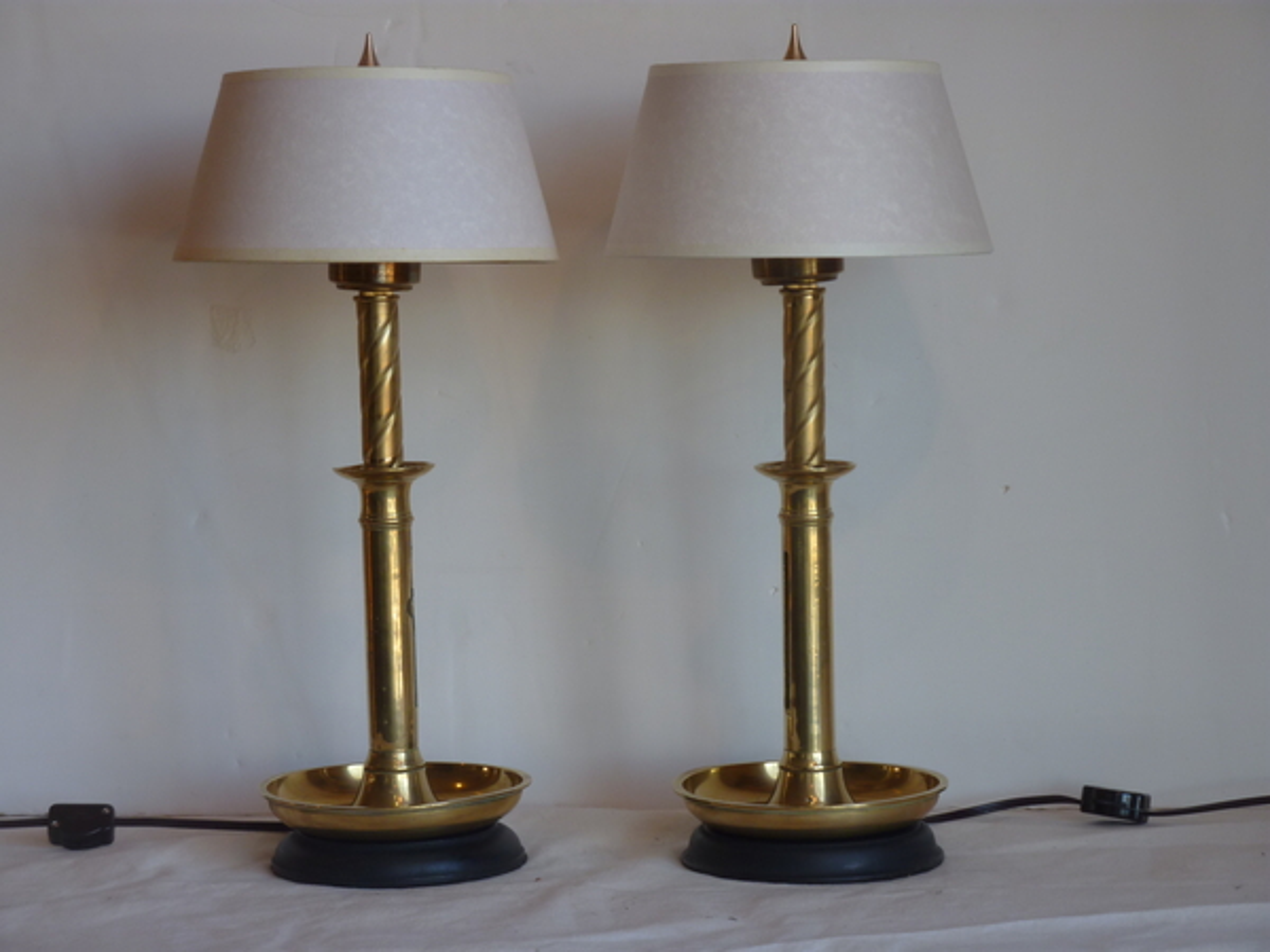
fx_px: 3522
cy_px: 476
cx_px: 635
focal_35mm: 96
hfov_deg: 20.4
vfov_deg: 15.4
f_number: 4.3
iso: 80
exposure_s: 1/20
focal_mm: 15.8
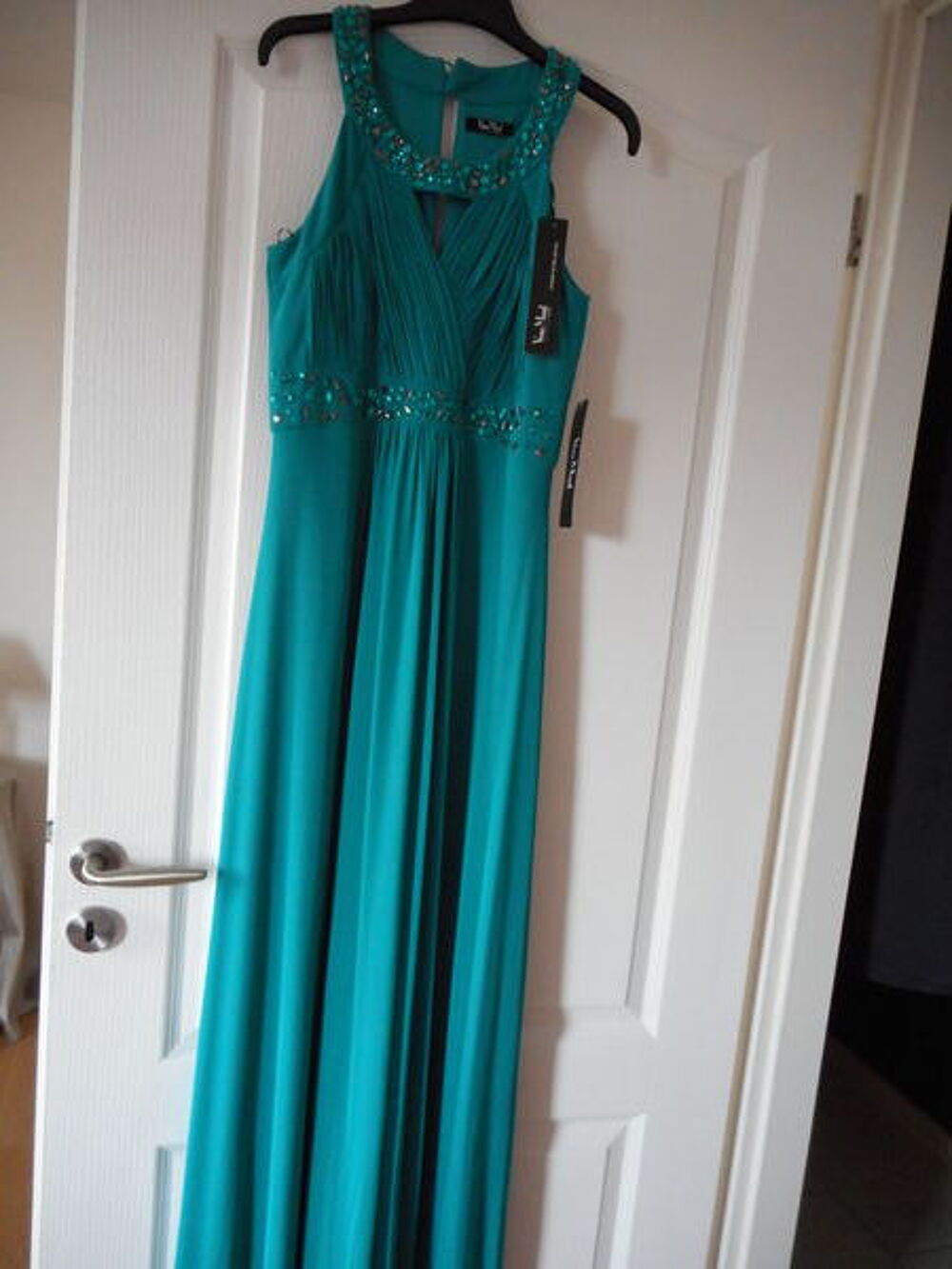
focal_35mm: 25
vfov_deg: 69.4
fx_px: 917
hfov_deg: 54.9
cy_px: 634
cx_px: 476
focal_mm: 4.5
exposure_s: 1/30
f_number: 3.7
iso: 400
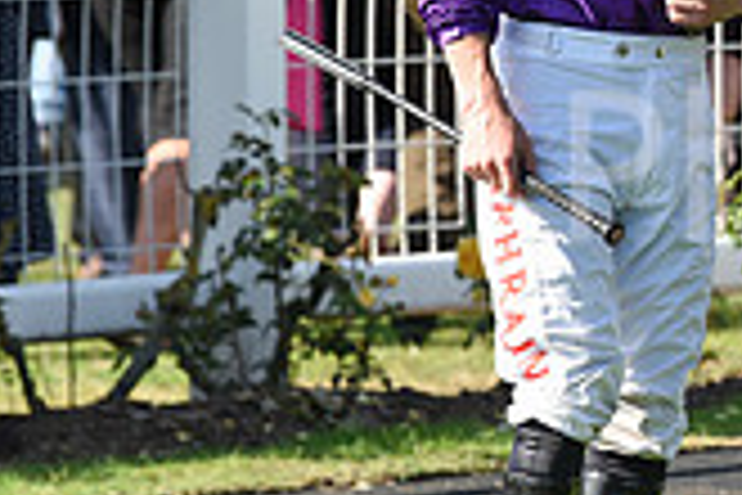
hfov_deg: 2.9
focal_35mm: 704
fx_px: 14509
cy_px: -43
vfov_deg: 2.0
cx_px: 1151
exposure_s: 1/1000
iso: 500
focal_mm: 200
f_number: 6.3
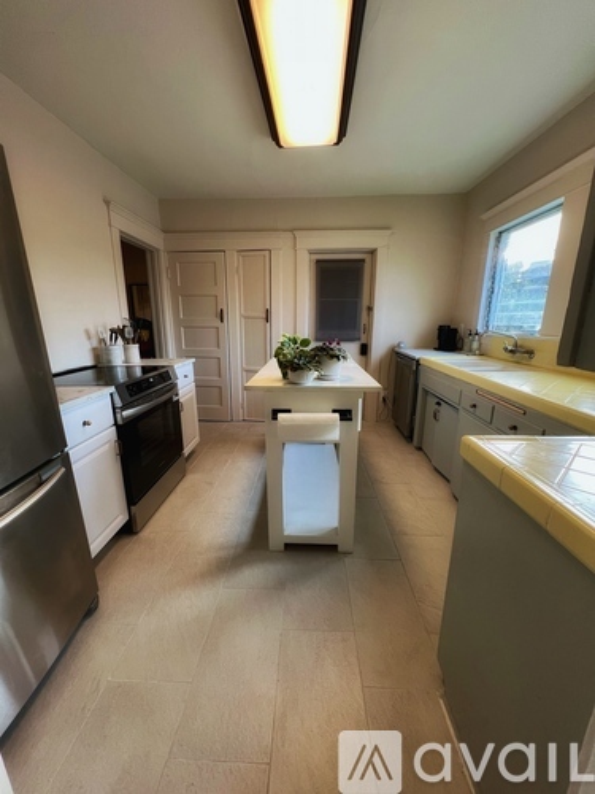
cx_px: 298
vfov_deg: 106.2
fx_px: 298
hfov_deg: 89.9
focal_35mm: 13
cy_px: 397
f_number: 1.8
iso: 200
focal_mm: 1.57
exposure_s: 1/60
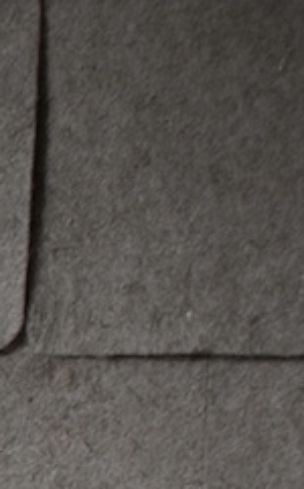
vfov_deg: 11.0
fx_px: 2433
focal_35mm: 183
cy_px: 773
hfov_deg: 6.1
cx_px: -867
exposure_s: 1/40
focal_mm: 24
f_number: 4.5
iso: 125
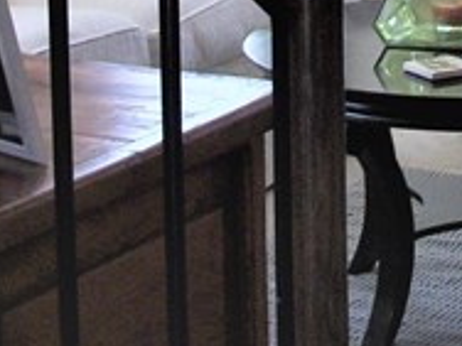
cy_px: -314
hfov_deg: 11.2
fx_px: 2322
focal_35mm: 174
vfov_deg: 8.2
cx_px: 528
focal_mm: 5.7
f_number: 2.9
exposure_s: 1/40
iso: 80
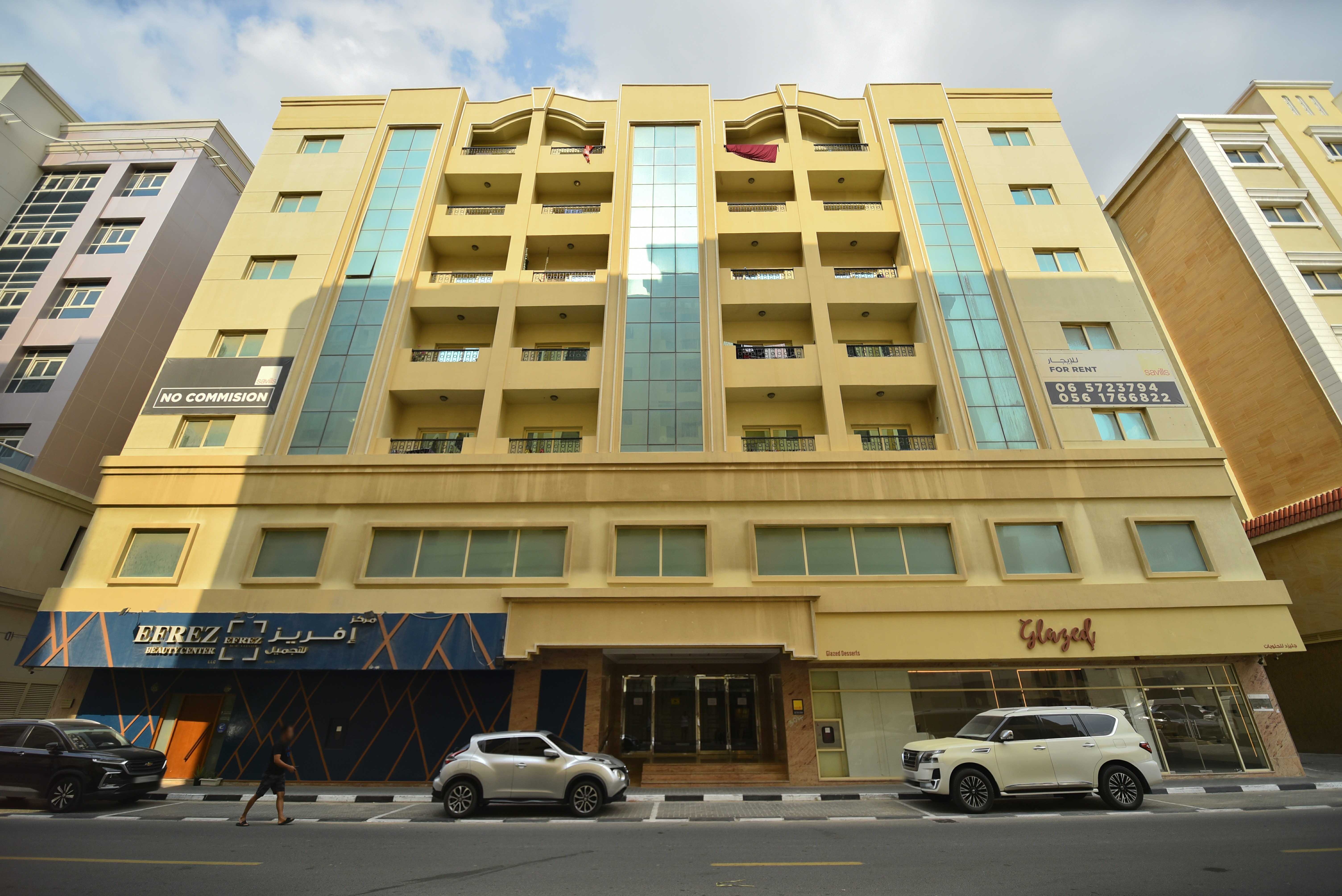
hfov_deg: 104.2
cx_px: 671
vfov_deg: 81.3
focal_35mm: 14
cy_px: 448
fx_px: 522
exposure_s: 1/2500
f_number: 3.2
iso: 200
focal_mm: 14
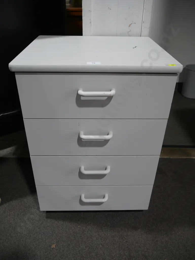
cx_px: 98
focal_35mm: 28
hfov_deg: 49.8
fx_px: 210
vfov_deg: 63.4
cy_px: 130
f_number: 3.5
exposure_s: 1/100
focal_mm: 14
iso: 200
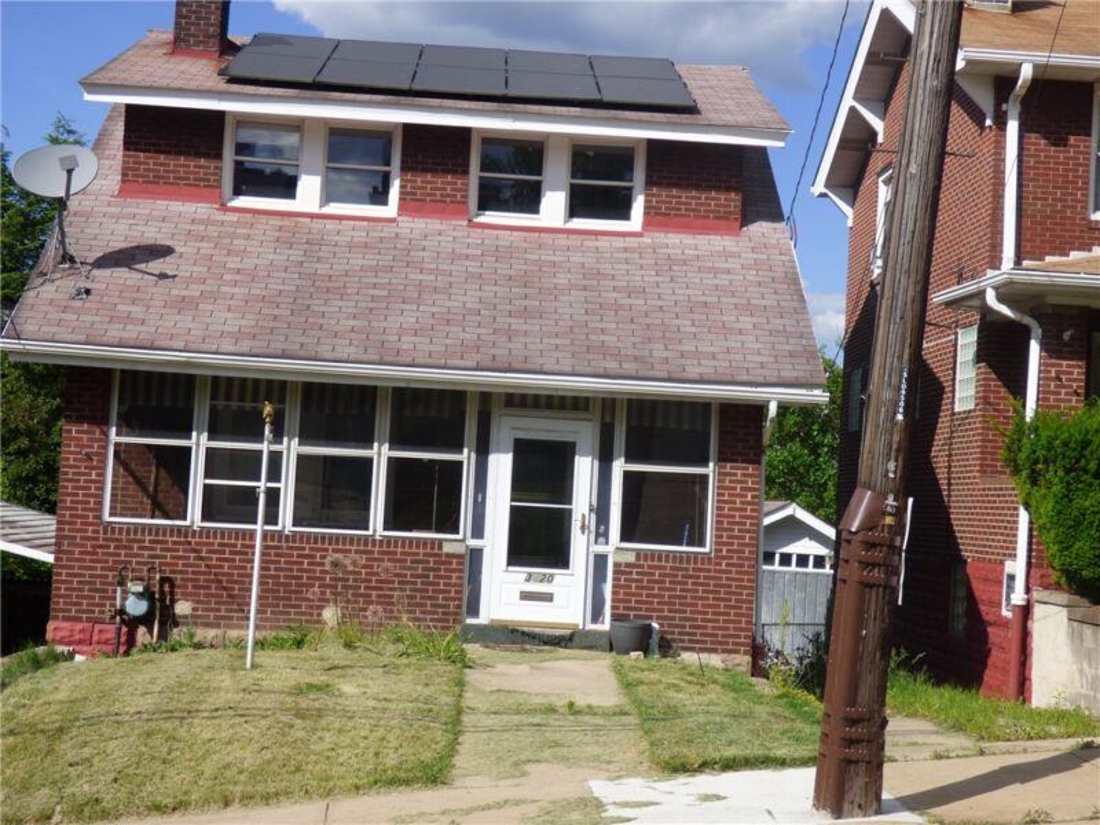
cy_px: 412
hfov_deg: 33.2
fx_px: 1843
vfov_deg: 25.2
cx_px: 550
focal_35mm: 58
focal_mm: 9.92
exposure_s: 1/800
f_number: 4
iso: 100
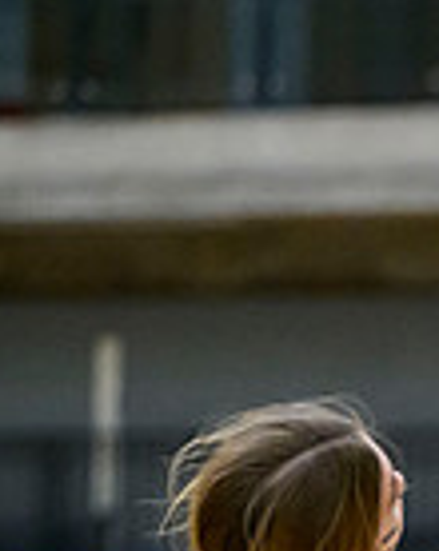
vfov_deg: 3.7
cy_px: 935
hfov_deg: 2.9
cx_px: 1521
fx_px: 8497
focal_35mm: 522
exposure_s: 1/800
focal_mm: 99
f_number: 3.5
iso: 6400
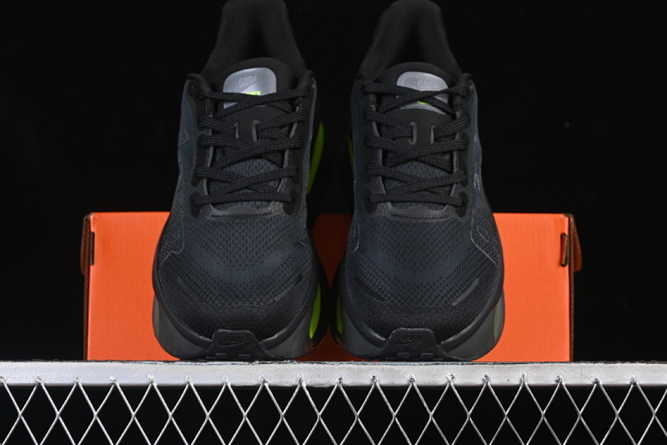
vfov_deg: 18.2
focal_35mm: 75
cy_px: 222
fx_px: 1389
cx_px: 334
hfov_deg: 27.0
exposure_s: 1/50
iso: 160
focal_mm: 50
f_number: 6.3
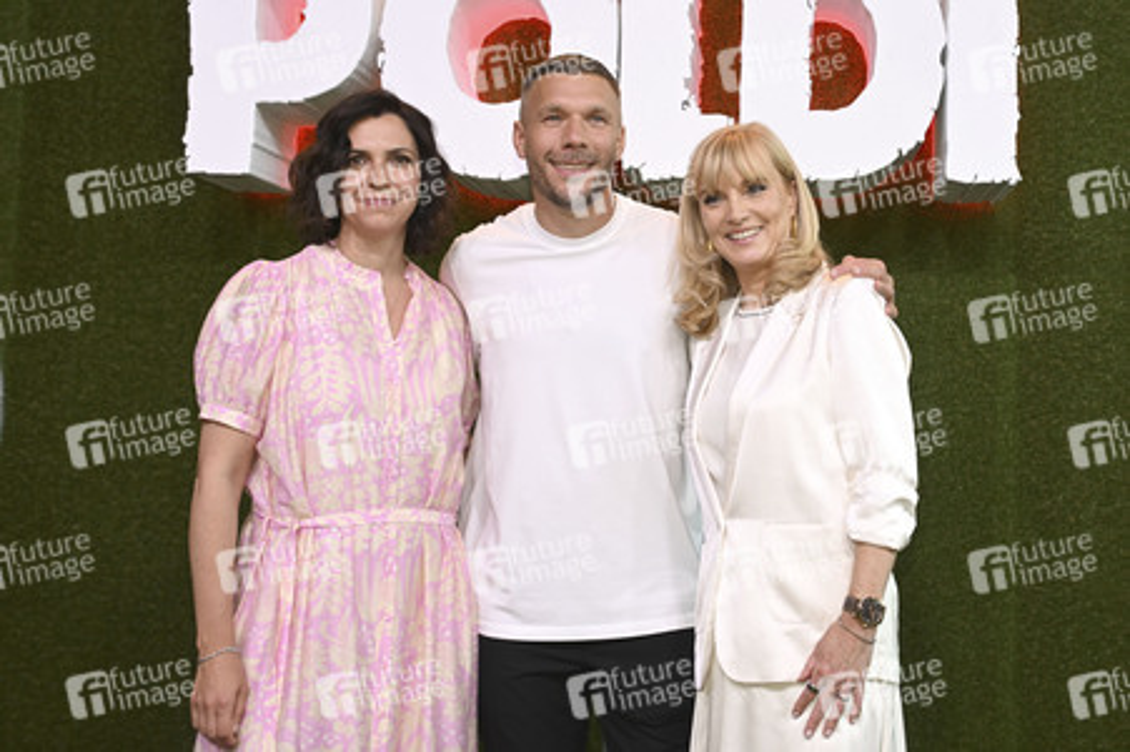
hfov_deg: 48.5
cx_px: 565
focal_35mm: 40
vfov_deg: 33.4
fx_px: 1255
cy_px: 376
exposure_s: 1/250
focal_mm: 40
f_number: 4
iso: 800
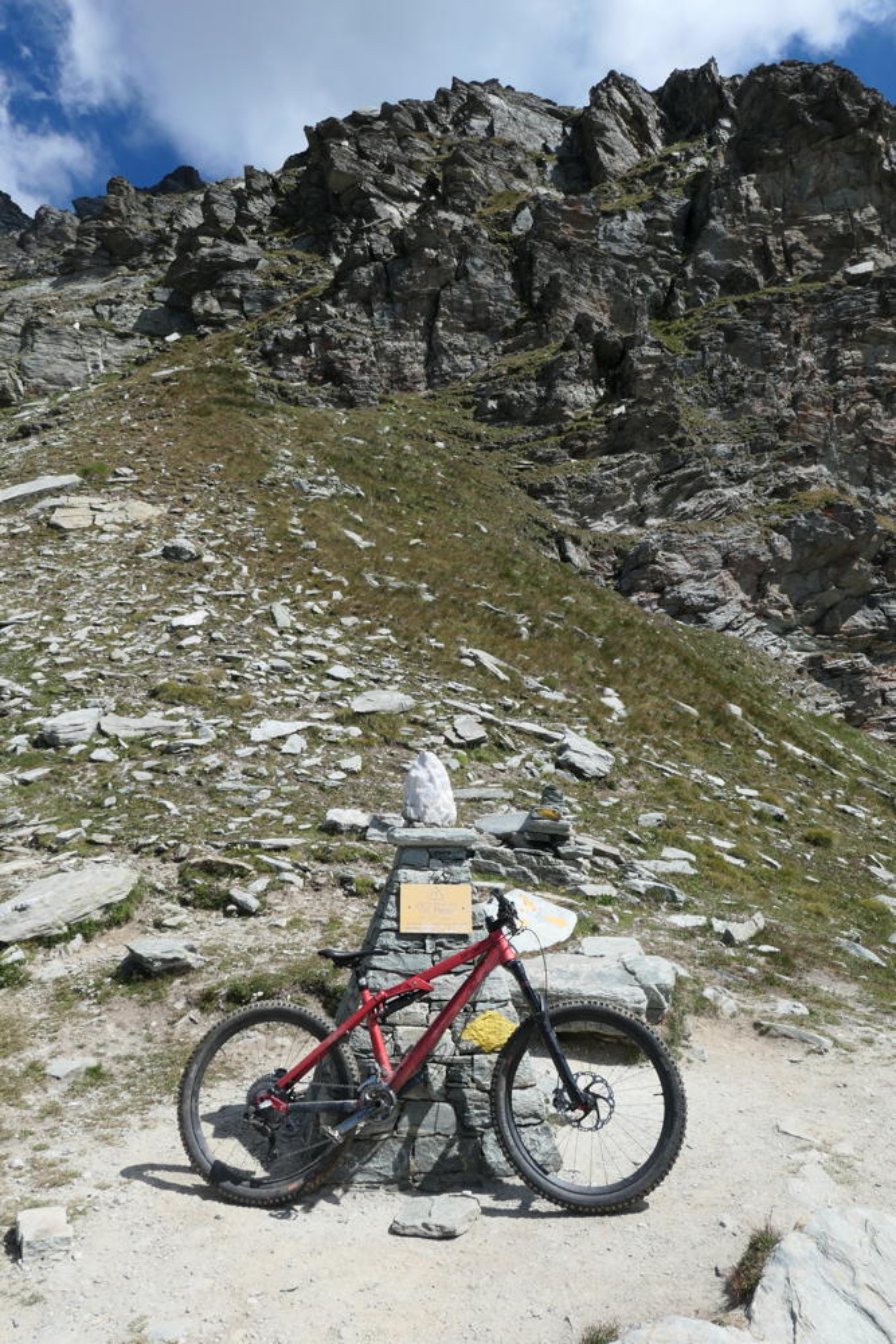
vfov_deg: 71.5
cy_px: 672
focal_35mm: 25
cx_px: 448
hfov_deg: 51.3
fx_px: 933
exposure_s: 1/800
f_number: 6.3
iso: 200
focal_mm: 9
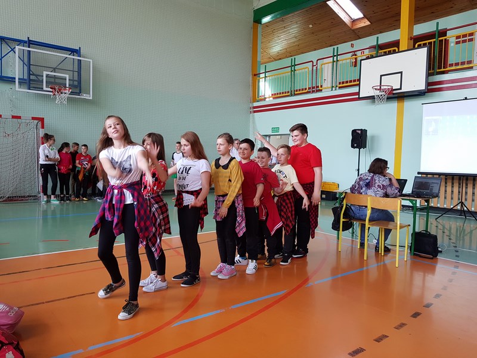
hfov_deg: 67.3
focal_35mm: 26
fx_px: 358
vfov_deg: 53.1
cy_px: 179
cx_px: 238
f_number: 1.7
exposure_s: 1/60
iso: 80
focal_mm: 4.2
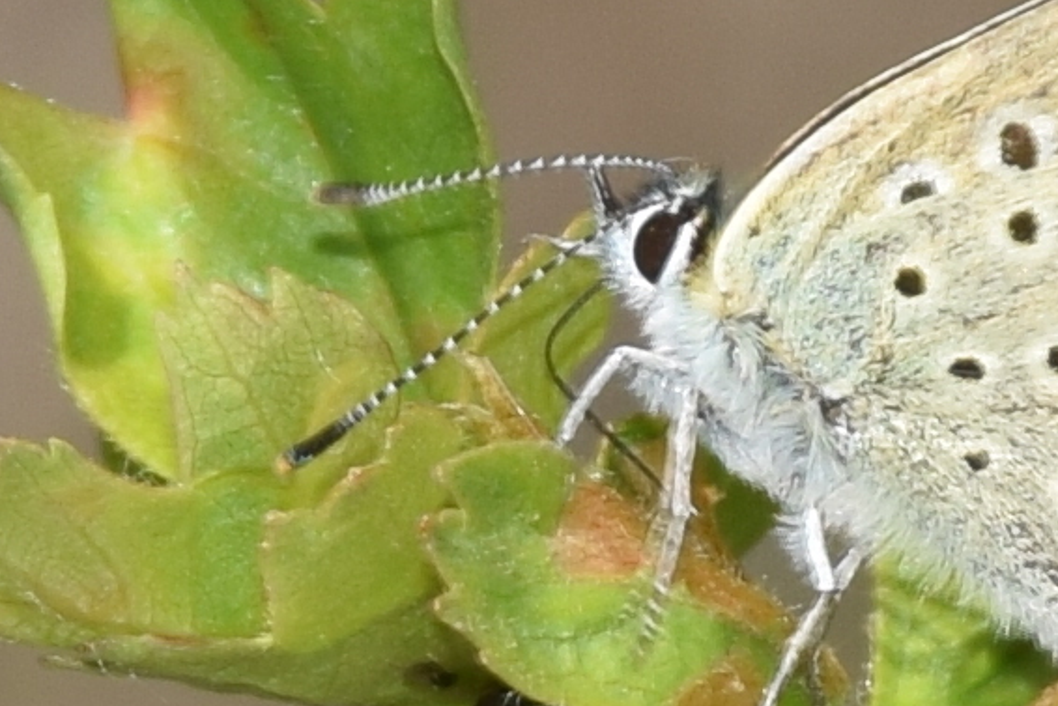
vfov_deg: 3.9
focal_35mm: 356
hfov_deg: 5.8
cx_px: 837
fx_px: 10467
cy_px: 321
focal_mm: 140
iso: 100
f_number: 13
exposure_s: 1/160
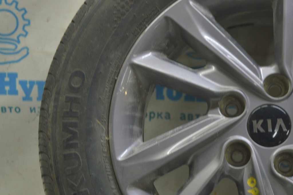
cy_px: 98
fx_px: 671
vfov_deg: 16.5
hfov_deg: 24.6
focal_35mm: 82
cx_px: 146
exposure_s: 1/20
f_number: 5.6
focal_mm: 55
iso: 400
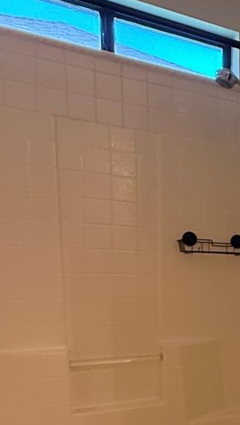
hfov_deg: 22.7
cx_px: 350
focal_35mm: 44
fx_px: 497
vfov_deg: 44.6
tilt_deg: -5.4
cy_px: 326
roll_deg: +0.0
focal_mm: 2.22
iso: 250
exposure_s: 1/60
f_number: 2.2
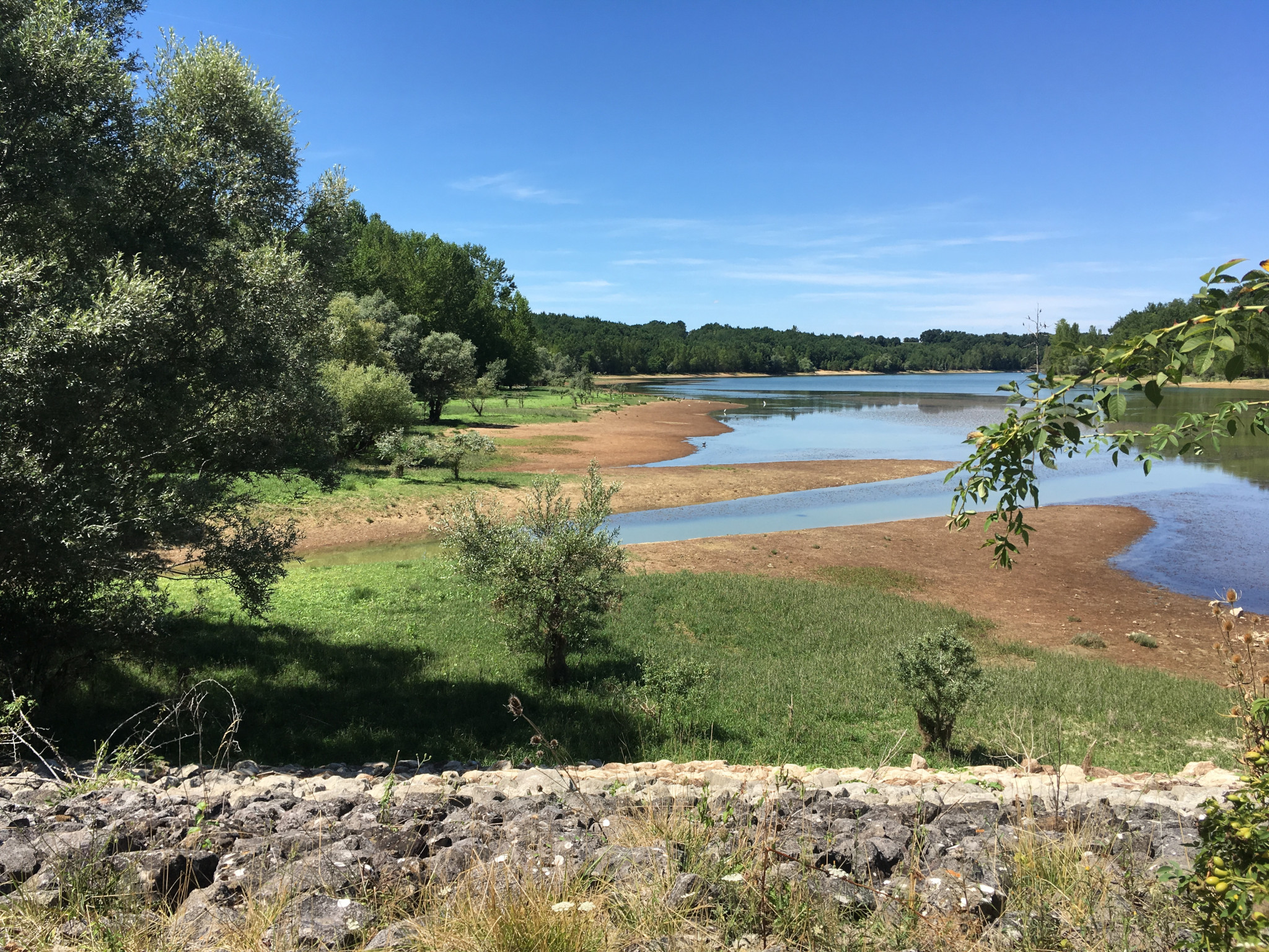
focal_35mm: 29
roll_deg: +0.8
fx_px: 1063
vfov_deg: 48.2
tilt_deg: -8.2
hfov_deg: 61.7
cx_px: 634
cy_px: 476
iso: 25
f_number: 2.2
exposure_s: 1/1304
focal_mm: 4.15
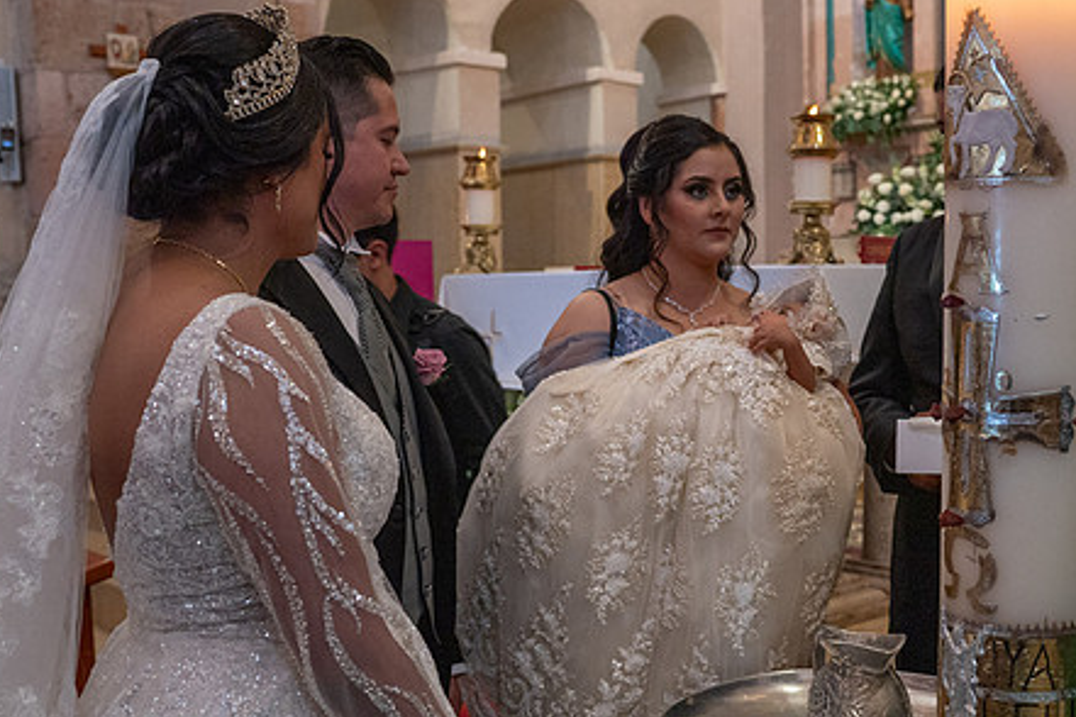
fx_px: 1375
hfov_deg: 42.4
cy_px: 408
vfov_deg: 29.2
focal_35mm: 46
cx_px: 671
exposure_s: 1/100
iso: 2500
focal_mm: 35
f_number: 5
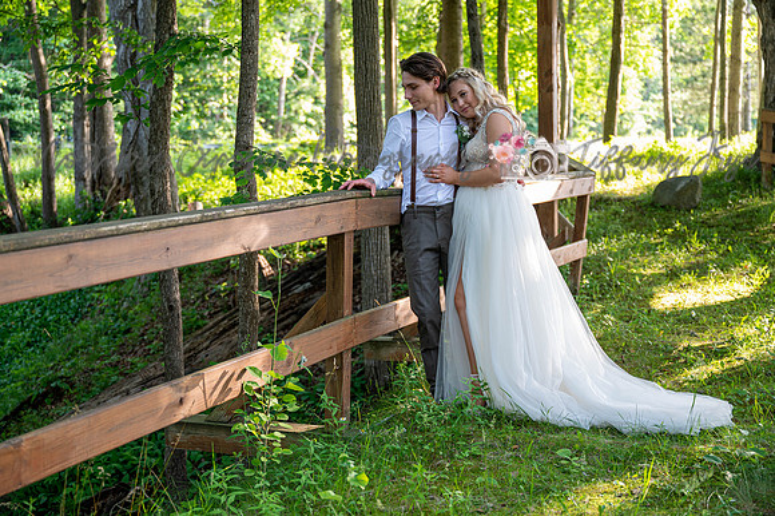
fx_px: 1076
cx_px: 388
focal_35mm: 50
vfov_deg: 27.0
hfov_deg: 39.6
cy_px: 258
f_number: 2.8
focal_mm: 50
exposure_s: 1/160
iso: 400
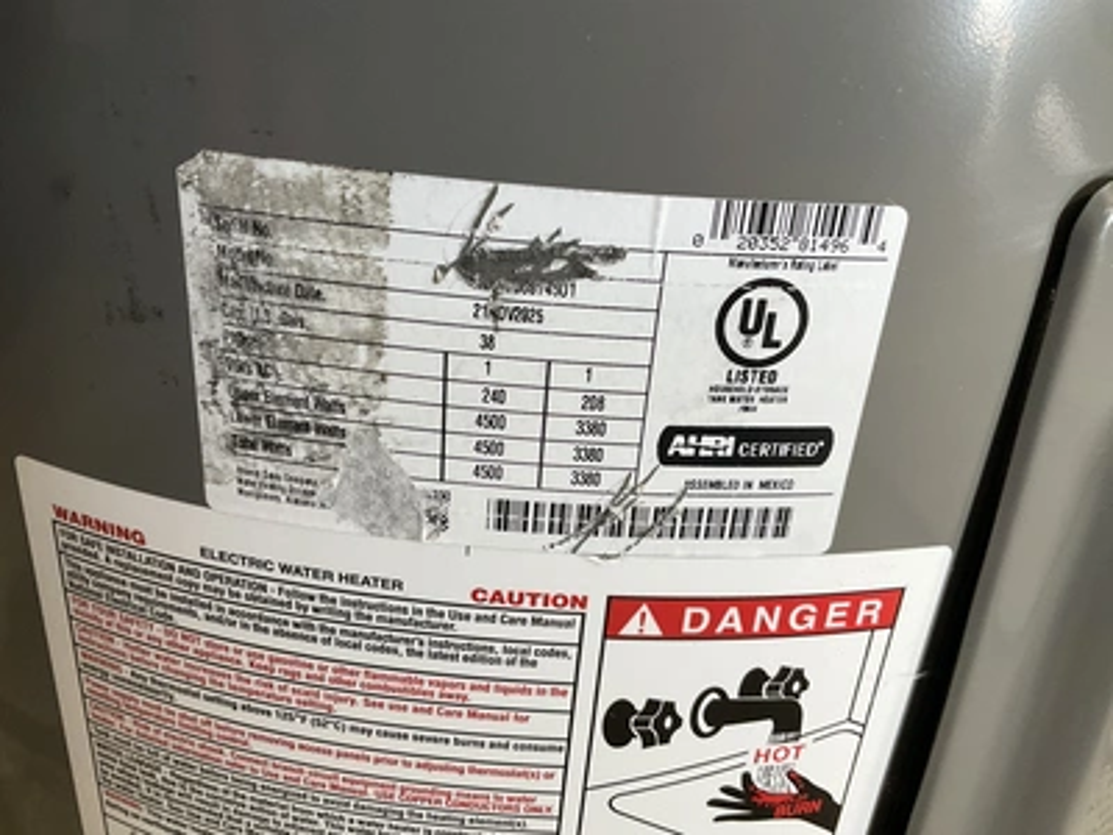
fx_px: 932
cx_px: 556
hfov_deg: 61.7
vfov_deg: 48.2
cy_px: 418
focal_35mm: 29
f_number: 1.8
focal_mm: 3
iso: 100
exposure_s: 1/60
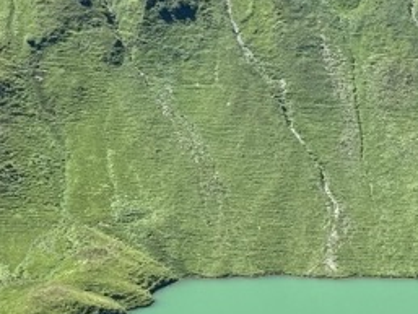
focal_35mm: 191
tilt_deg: -19.0
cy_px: 436
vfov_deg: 7.7
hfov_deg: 10.3
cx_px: 285
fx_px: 2307
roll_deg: -2.2
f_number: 1.78
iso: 64
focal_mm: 6.76
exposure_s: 1/2045
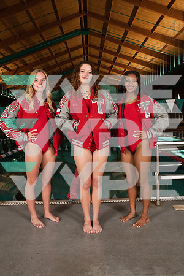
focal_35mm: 34
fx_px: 261
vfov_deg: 55.8
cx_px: 92
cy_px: 138
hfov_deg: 38.9
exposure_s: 1/250
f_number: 7.1
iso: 800
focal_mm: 34
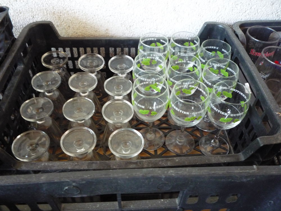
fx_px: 244
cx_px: 140
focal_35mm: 30
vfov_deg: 46.8
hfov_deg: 60.0
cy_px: 106
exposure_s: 1/25
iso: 400
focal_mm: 5.2
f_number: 3.3
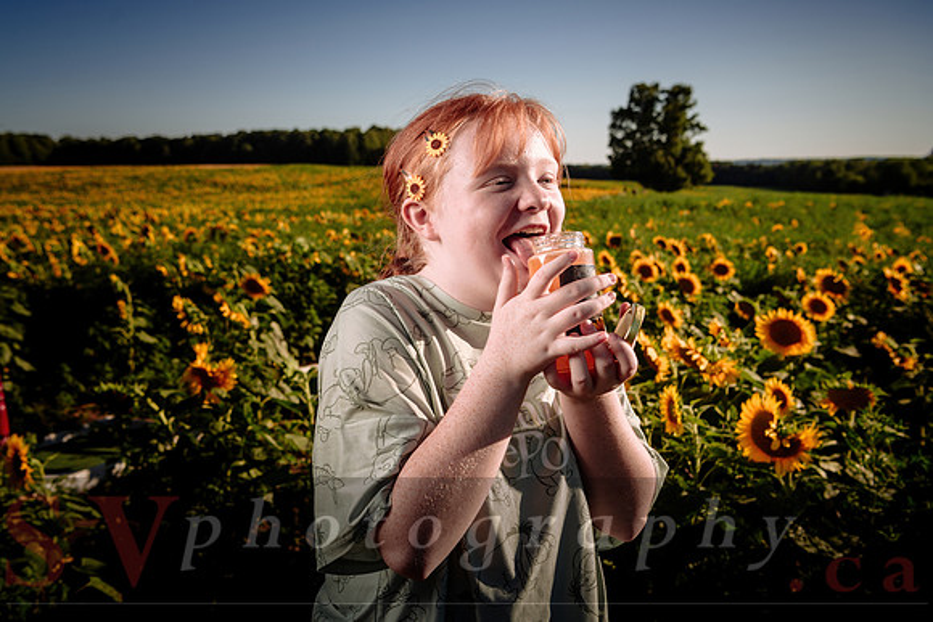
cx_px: 428
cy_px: 286
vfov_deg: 35.2
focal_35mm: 38
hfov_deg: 50.8
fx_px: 981
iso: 64
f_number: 6.3
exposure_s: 1/250
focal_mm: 35
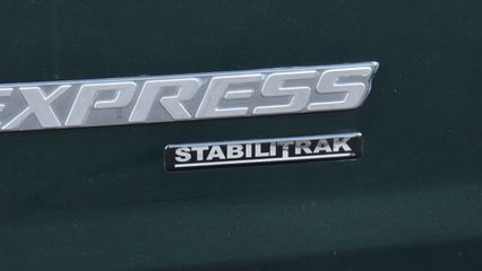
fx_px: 1659
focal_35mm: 130
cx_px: 163
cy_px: 133
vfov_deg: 9.4
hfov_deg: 16.5
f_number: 6.3
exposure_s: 1/15
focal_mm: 55
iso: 1100
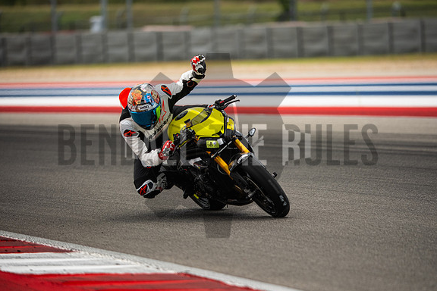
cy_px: 146
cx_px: 218
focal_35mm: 302
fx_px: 3666
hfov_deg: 6.8
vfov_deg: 4.6
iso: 400
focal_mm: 200
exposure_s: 1/5000
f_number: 2
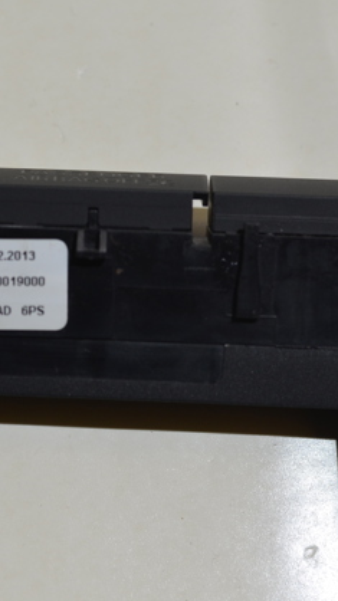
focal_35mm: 120
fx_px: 1913
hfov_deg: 10.0
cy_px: 300
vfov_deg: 17.9
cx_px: 0
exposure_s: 1/60
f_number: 4
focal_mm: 50
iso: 400
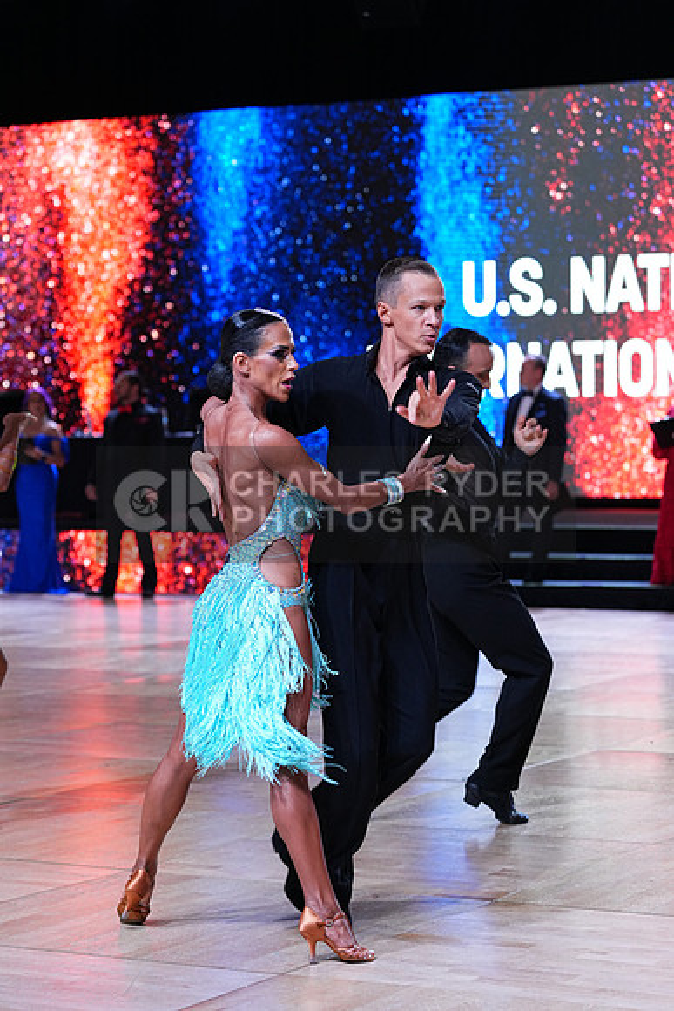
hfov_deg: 15.0
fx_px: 2554
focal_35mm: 91
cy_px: 506
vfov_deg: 22.4
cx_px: 337
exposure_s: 1/500
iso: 1250
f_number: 4
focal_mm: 91
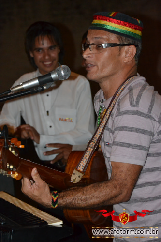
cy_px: 121
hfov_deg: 12.2
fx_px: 755
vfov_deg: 18.2
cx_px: 80
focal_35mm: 112
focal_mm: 75
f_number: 5.3
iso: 3200
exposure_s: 1/60
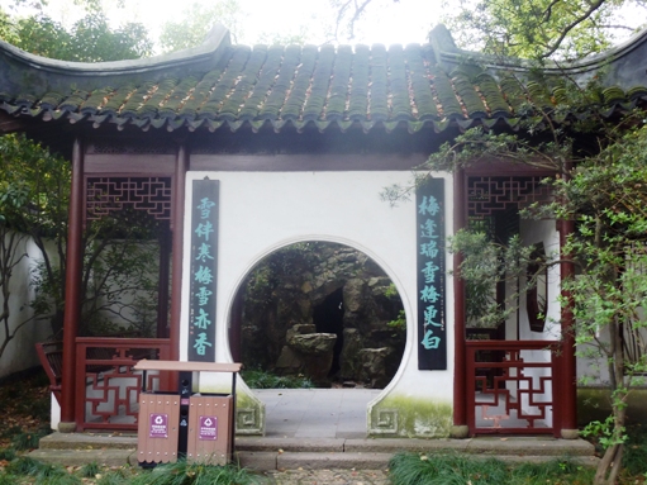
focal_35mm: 45
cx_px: 324
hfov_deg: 42.1
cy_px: 242
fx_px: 841
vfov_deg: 32.2
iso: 125
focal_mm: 7.3
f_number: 3.7
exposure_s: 1/30
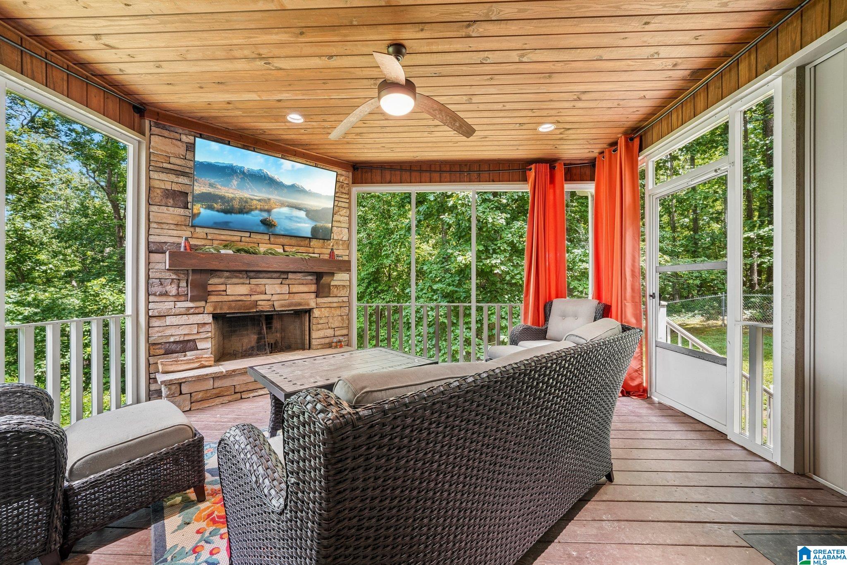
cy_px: 282
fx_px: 329
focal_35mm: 14
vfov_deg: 81.2
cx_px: 424
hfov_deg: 104.3
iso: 400
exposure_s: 1/13
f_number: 8
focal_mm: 14
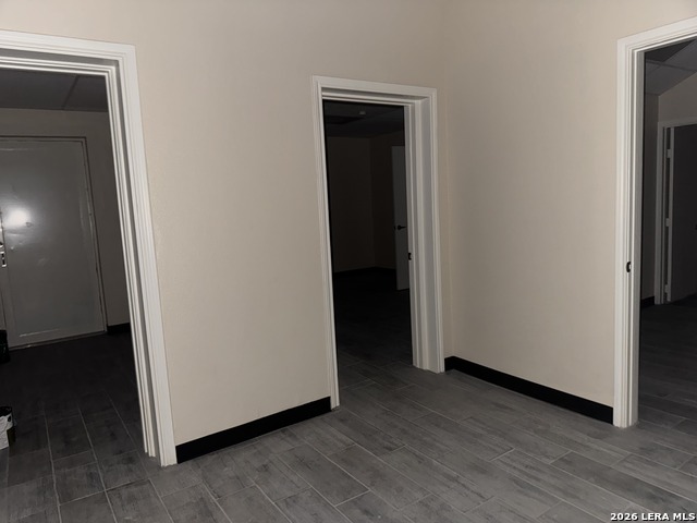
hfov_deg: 71.6
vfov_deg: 56.8
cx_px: 348
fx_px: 483
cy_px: 262
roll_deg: +2.5
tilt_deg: -7.5
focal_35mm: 24
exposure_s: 1/4
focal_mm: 6.76
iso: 125
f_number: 1.78
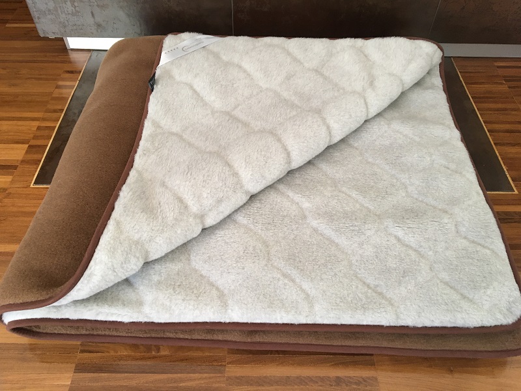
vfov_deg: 48.2
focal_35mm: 29
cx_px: 260
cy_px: 196
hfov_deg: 61.7
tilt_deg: -51.2
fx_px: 436
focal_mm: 4.15
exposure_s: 1/33
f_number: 2.2
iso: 125
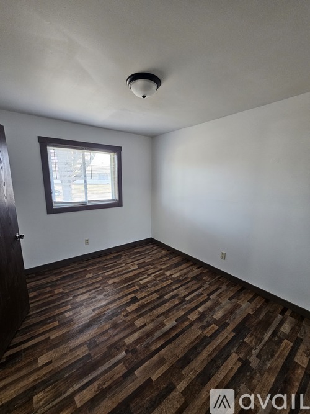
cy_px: 207
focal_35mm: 13
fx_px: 155
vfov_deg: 106.2
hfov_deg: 89.9
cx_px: 155
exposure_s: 1/60
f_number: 2.2
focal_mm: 2.2
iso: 250
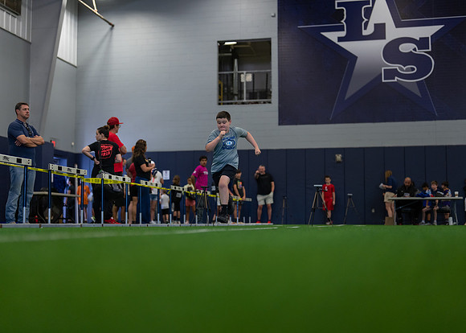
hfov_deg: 36.7
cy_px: 166
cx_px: 233
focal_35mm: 53
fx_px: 703
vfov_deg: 26.6
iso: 1000
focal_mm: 50
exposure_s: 1/1000
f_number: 1.4
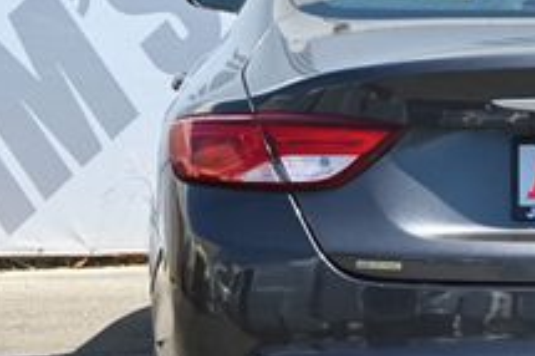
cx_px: 582
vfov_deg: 6.7
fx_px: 3044
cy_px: 144
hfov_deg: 9.9
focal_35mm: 205
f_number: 6
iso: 360
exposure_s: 1/250
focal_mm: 46
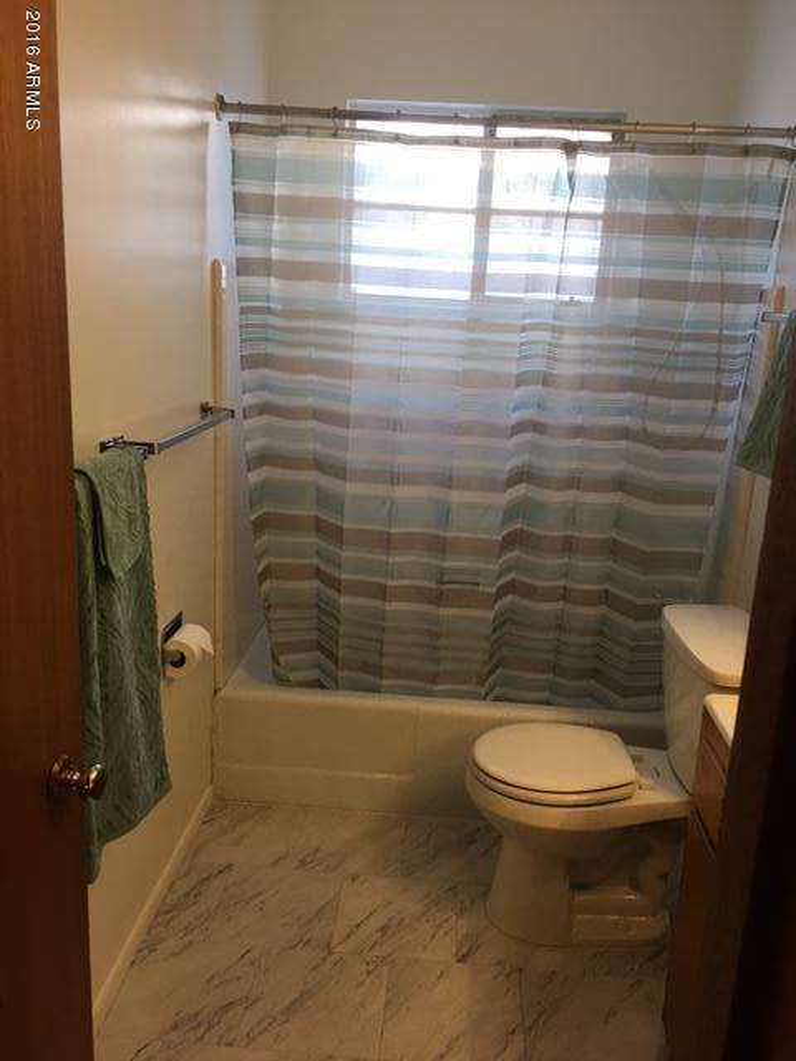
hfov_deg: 48.2
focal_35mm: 29
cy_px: 530
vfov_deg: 61.7
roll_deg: -2.9
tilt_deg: -14.7
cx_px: 398
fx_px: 889
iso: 25
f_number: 2.2
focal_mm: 4.15
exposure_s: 1/40
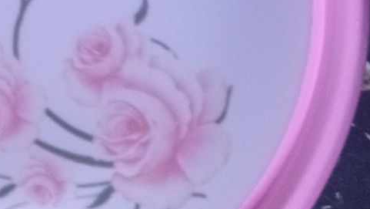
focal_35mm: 98
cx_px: 5
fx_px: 962
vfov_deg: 12.1
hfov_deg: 21.1
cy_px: -30
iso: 689
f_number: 1.8
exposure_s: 1/33.3
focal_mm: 3.84
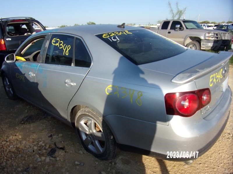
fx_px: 162
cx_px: 116
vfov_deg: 56.8
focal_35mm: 24
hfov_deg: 71.6
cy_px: 87
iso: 80
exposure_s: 1/800
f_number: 3.3
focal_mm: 4.3
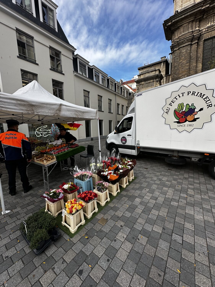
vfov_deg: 102.1
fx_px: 116
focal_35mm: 14
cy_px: 144
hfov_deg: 85.7
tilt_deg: -7.4
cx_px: 108
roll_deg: +0.9
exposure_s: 1/711
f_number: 2.2
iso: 40
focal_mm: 2.22
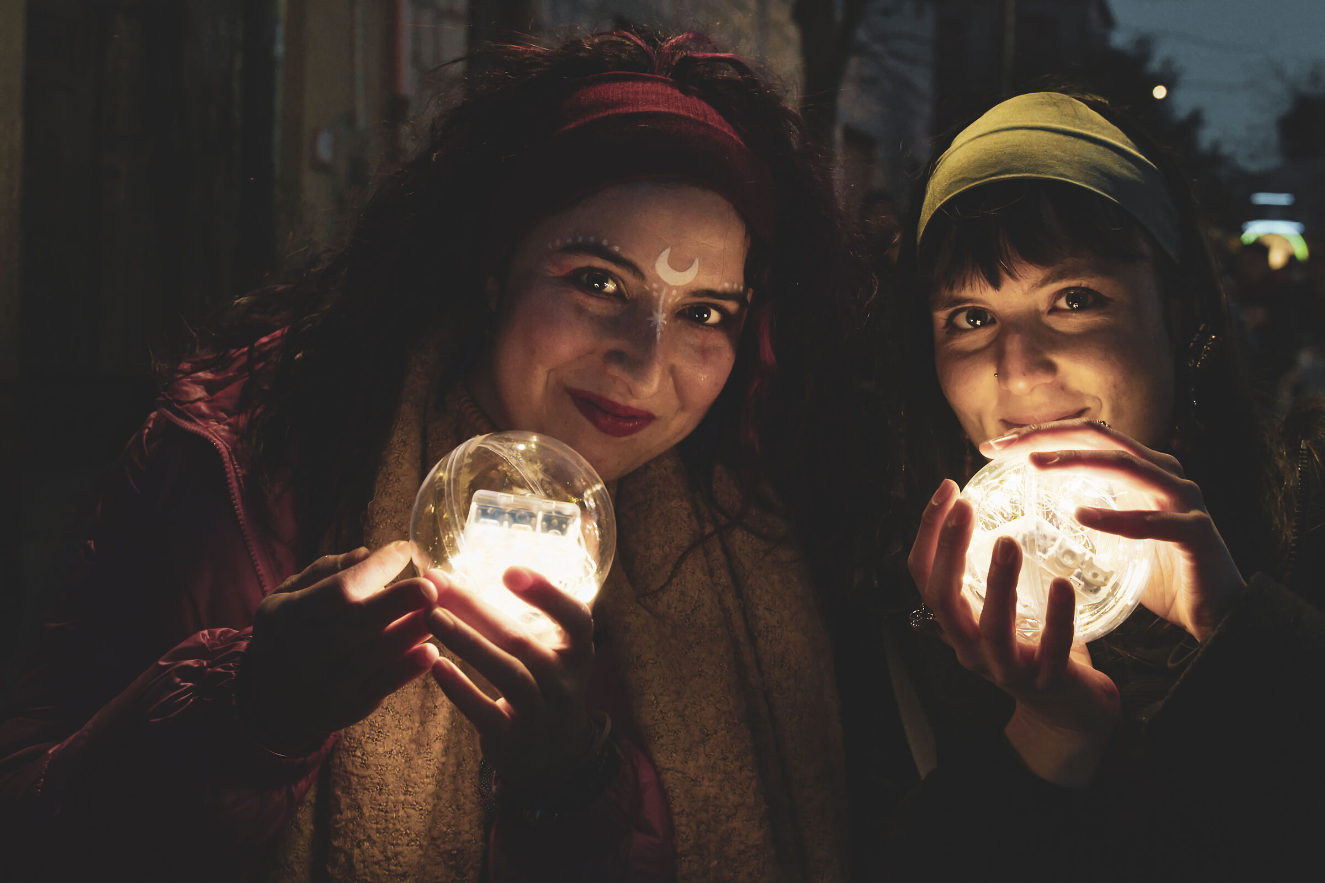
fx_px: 1141
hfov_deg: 60.3
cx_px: 662
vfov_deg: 42.3
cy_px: 442
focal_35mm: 31
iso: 2500
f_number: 5
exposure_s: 1/250
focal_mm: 31
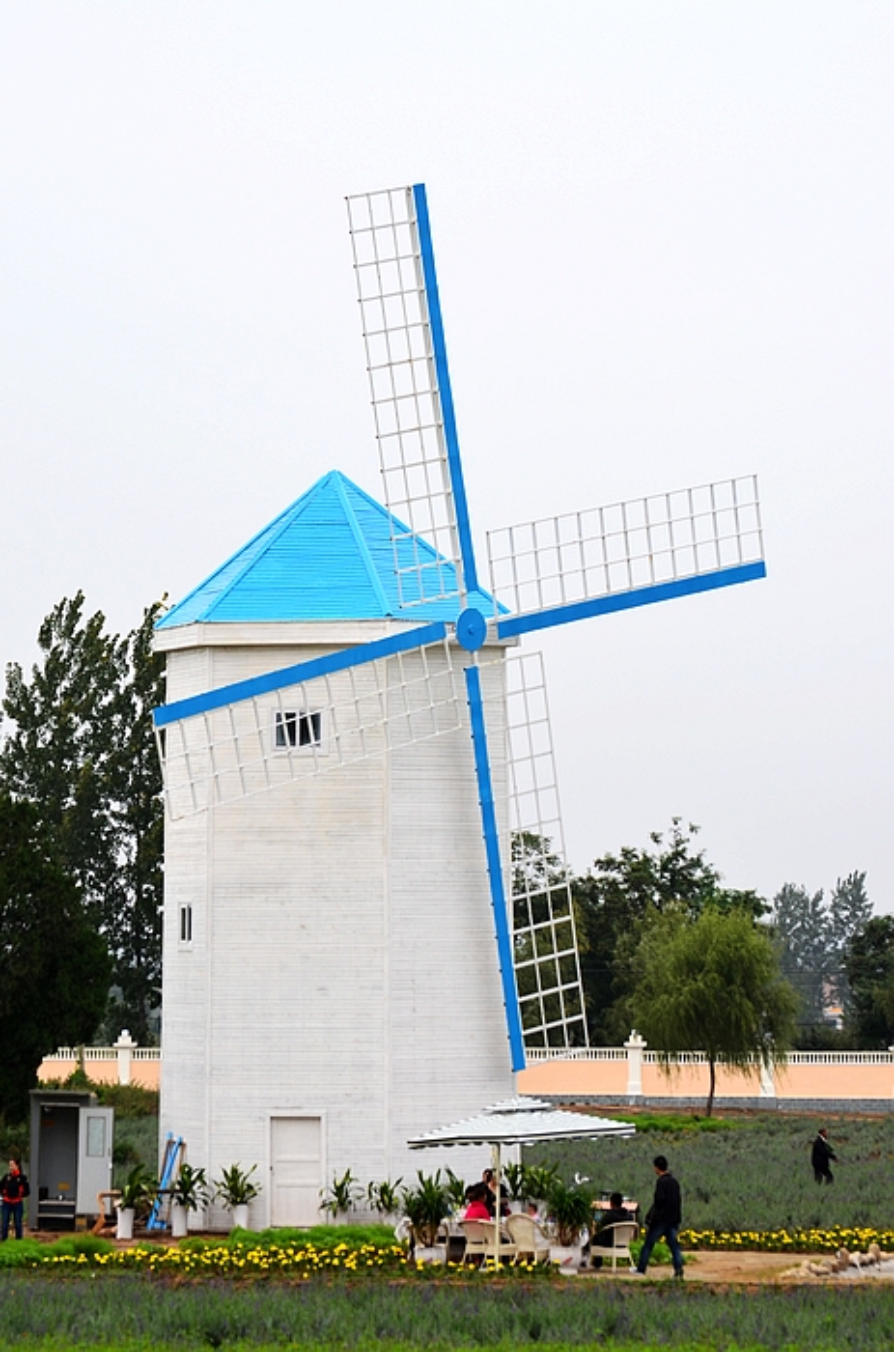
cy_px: 676
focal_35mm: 180
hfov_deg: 7.6
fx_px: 6741
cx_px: 447
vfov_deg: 11.4
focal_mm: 120
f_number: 11
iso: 180
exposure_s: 1/125
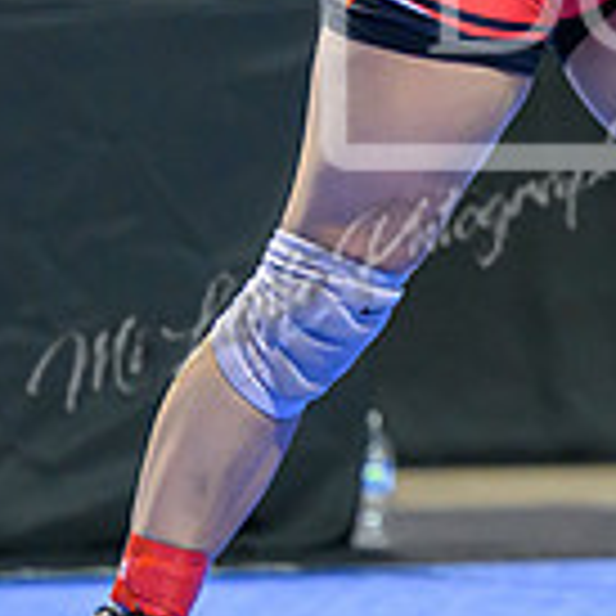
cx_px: 1096
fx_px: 12684
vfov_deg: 2.8
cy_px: -211
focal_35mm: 630
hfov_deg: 2.8
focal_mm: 125
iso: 3200
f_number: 2.8
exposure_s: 1/800
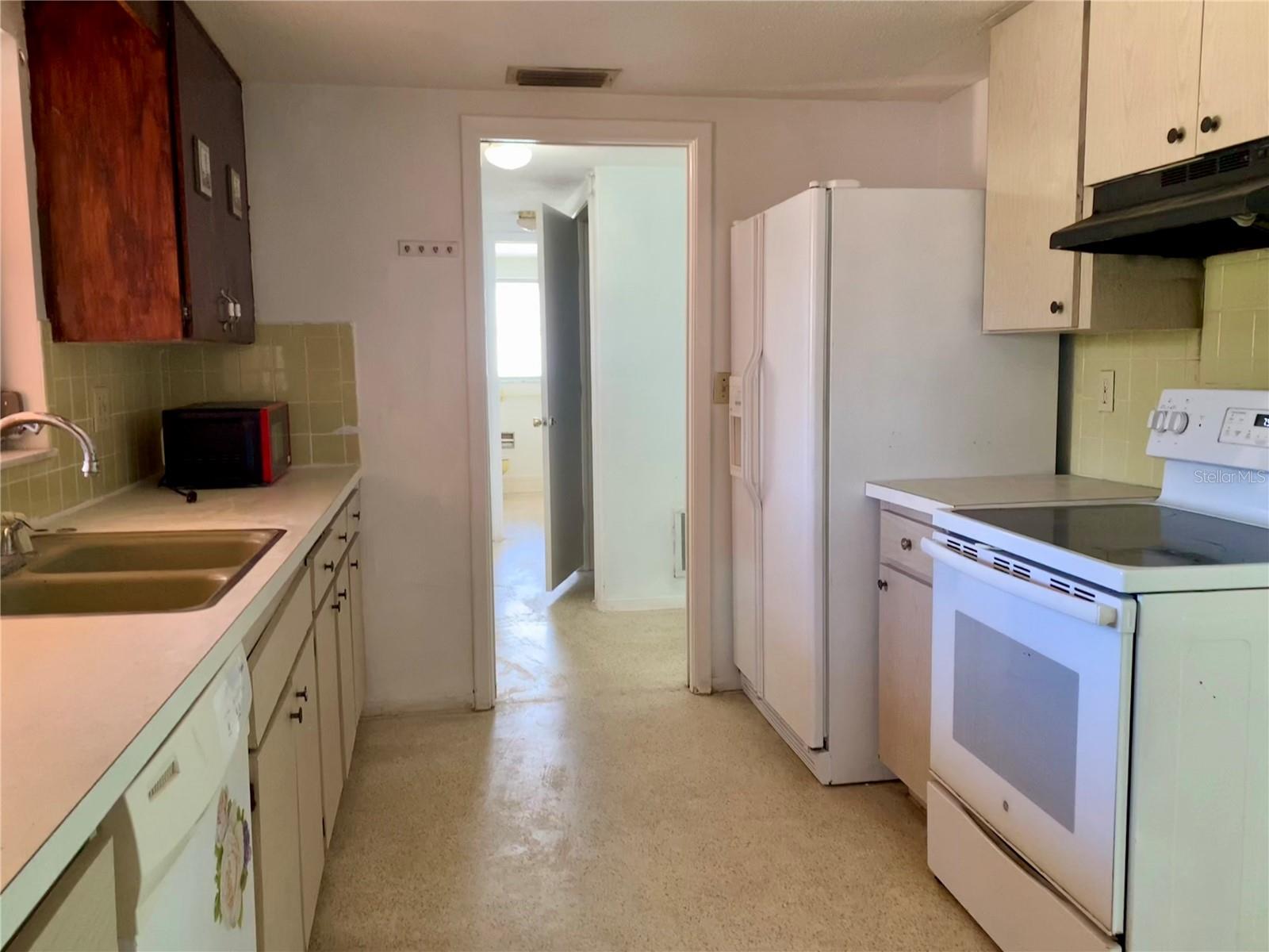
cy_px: 476
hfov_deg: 67.3
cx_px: 634
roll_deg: +1.9
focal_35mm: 26
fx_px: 953
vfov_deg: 53.1
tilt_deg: -7.9
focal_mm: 4.25
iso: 125
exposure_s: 1/60
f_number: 1.8
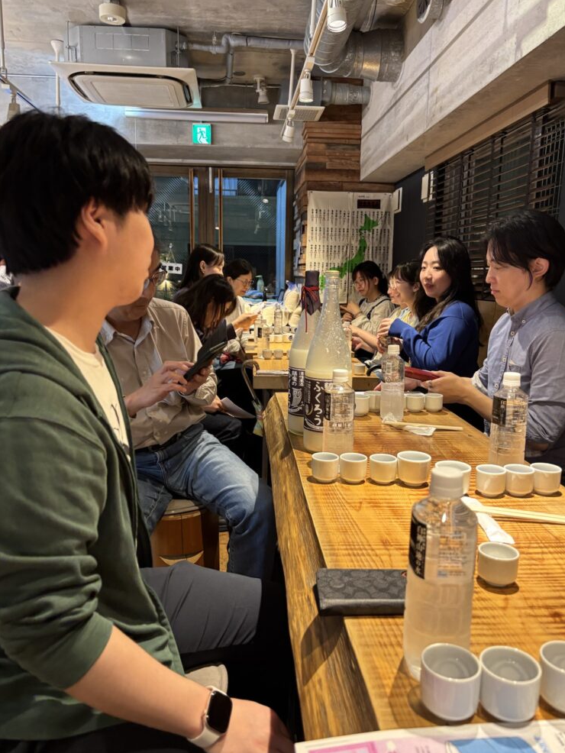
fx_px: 587
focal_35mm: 27
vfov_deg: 65.3
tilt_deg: -8.5
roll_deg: -1.9
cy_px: 376
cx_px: 291
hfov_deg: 51.4
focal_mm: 5.96
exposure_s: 1/50
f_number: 1.6
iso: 200
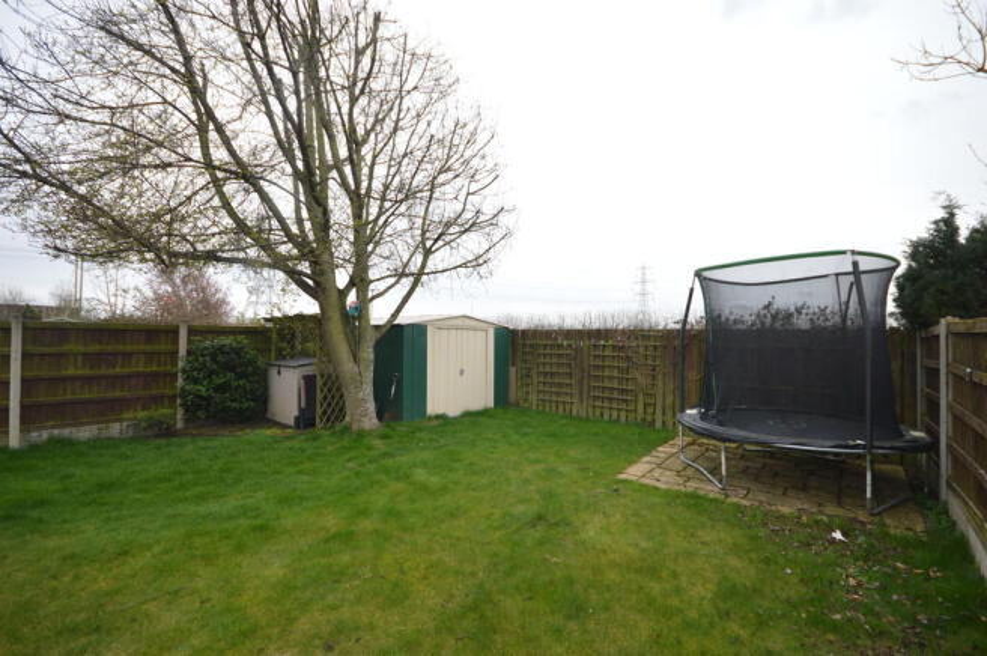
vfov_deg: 77.2
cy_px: 328
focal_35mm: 15
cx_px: 494
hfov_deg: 100.4
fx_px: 411
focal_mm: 10
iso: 100
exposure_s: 1/160
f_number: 5.6
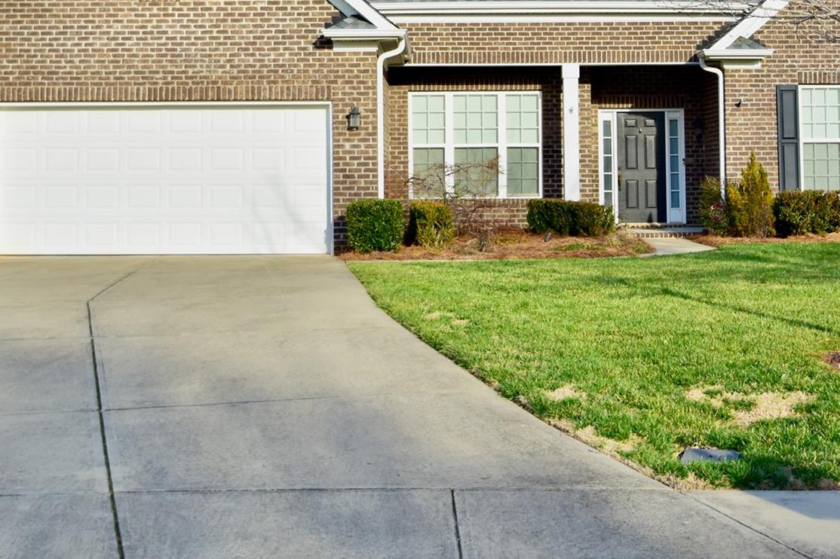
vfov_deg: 22.9
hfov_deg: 34.4
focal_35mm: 58
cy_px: 65
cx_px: 506
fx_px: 1351
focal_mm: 21
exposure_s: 1/500
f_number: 5.6
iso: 125
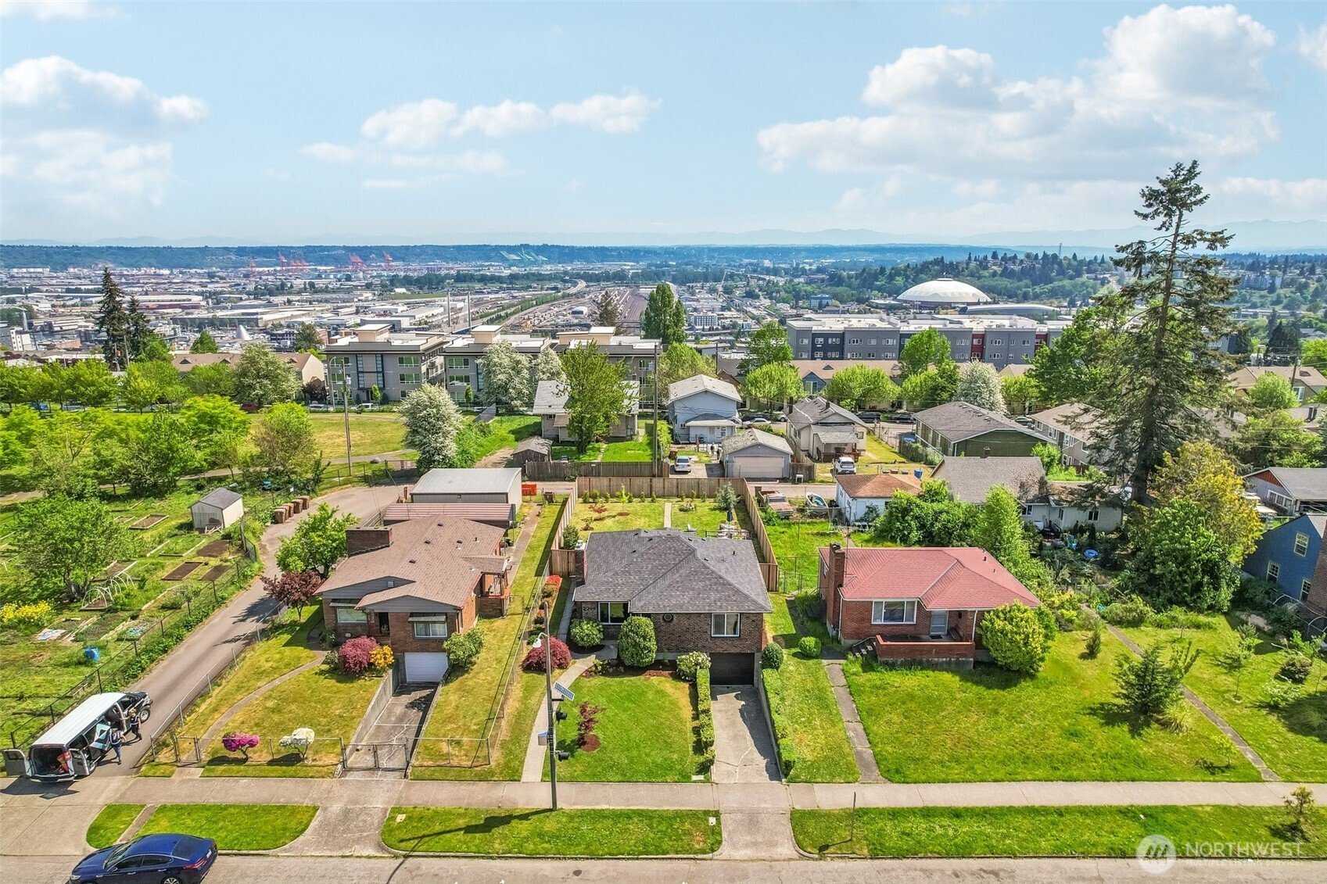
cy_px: 442
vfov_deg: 57.2
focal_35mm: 22
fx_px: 811
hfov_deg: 78.6
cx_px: 664
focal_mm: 8.4
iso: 120
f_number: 2.8
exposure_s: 1/2500
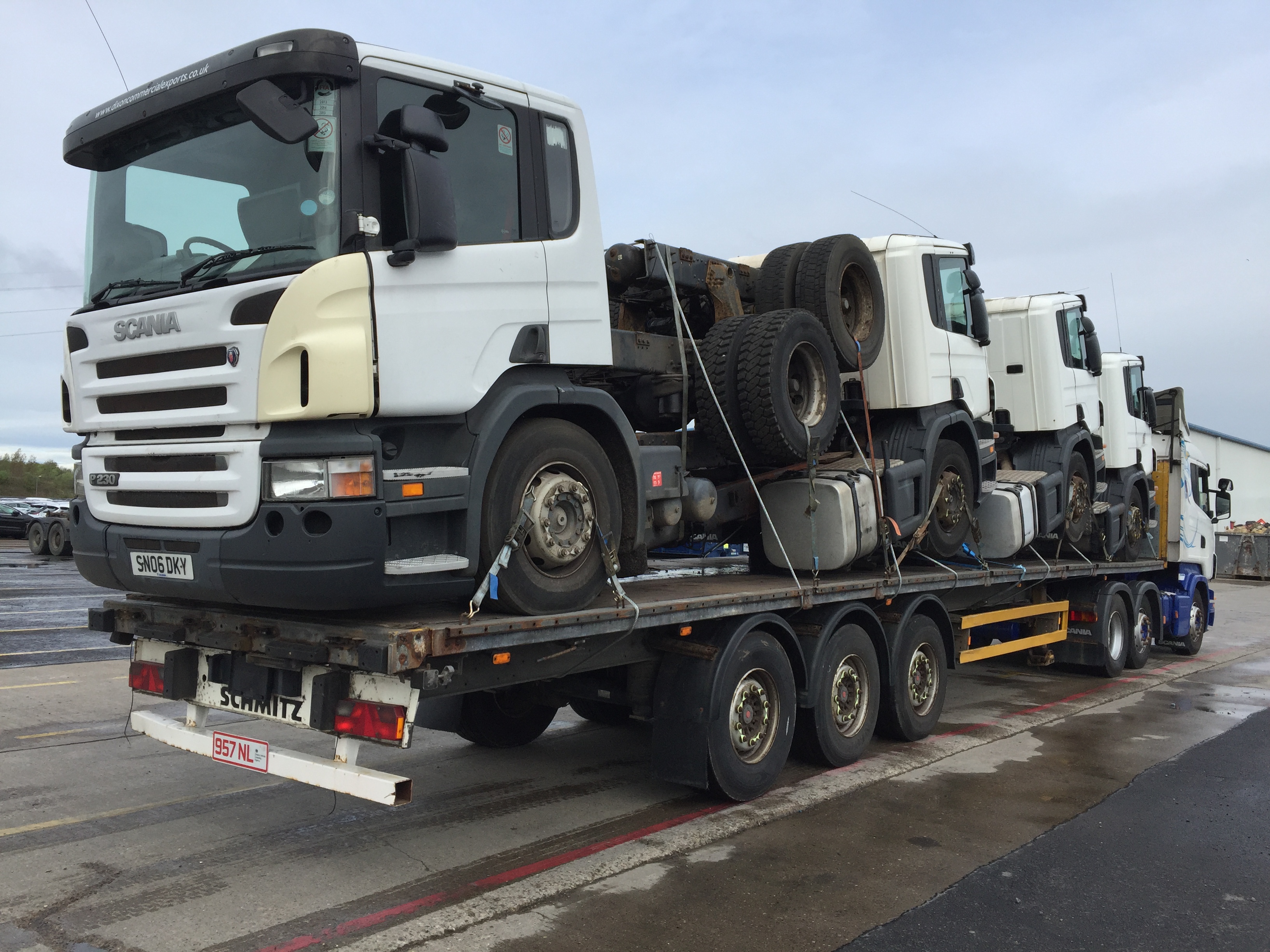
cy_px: 476
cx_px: 635
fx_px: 1064
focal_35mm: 29
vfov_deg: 48.2
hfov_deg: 61.7
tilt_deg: +2.6
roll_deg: -0.9
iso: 32
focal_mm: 4.15
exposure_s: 1/1163
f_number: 2.2
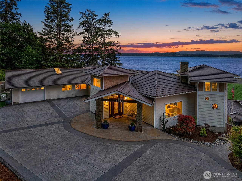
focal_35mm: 24
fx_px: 168
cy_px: 90
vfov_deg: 56.8
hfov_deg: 71.6
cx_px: 121
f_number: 2.8
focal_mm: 12.29
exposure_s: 1/25
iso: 190
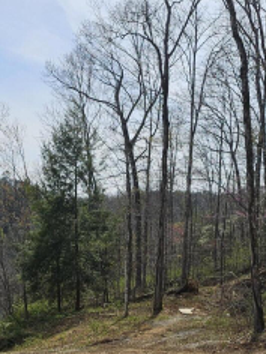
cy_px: 290
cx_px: 159
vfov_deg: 29.1
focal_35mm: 65
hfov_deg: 22.6
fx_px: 666
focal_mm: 6.3
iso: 10
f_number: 1.7
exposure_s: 1/1361
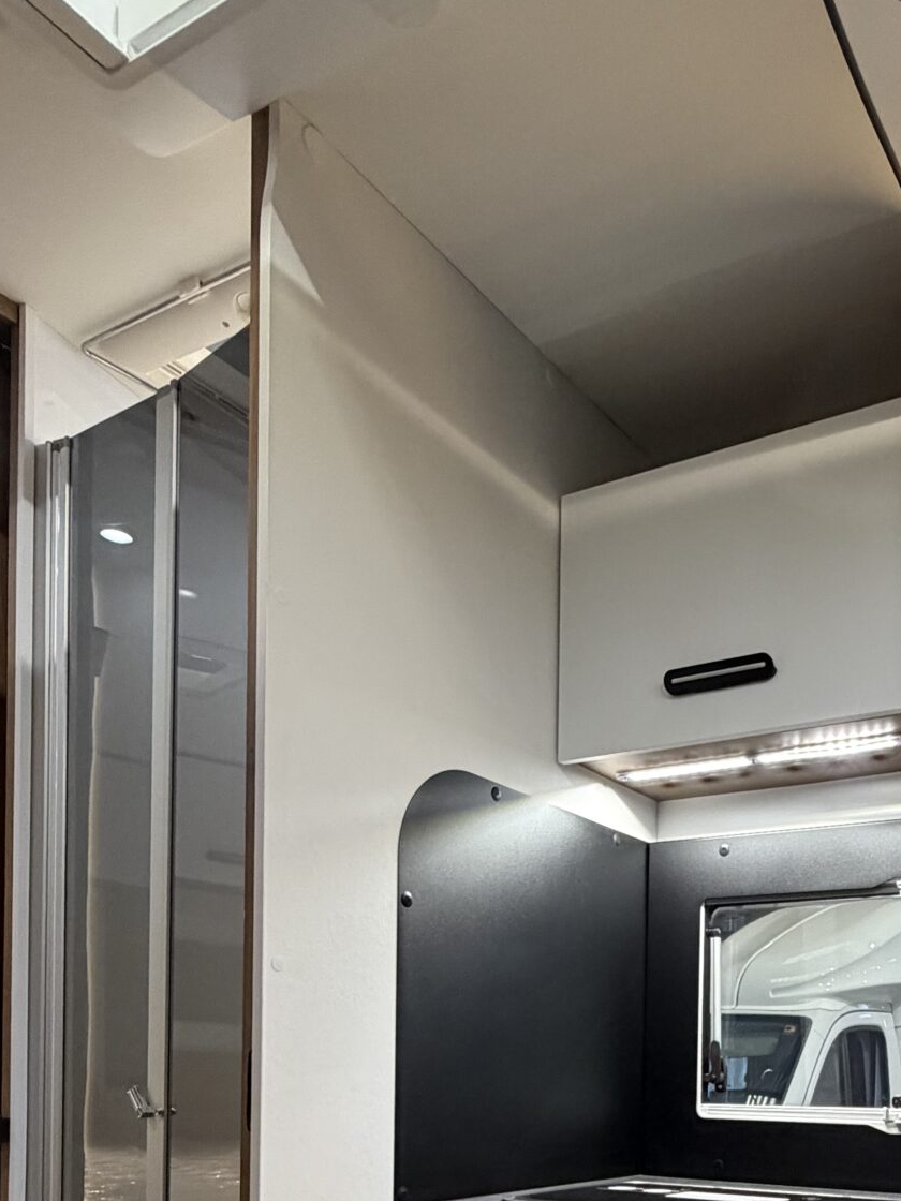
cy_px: 1091
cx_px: 696
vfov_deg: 50.2
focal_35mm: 32
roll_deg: -0.3
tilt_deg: +1.2
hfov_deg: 42.5
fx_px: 1111
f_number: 2.2
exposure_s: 1/50
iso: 400
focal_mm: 2.22
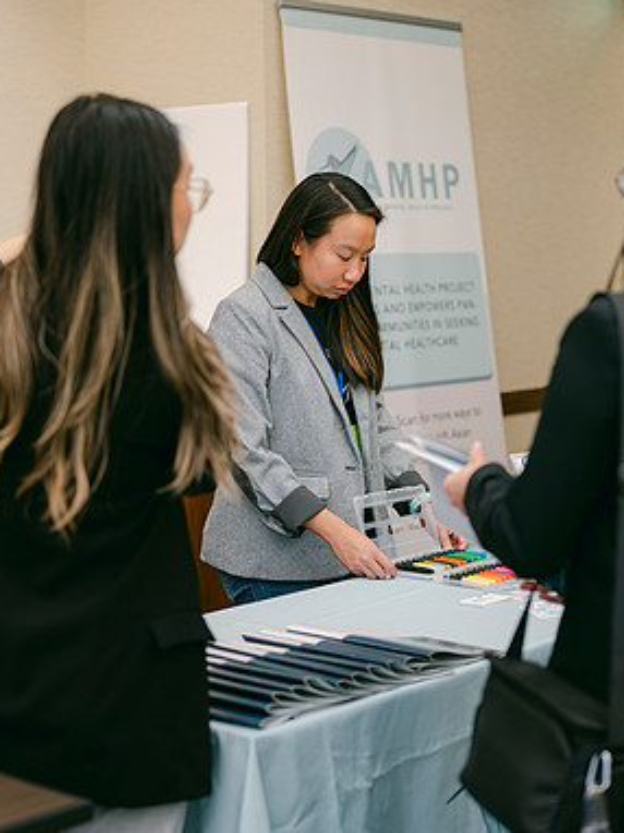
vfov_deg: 26.7
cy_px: 416
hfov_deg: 20.1
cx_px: 380
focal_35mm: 73
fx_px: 1757
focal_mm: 50
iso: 160
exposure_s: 1/125
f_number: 2
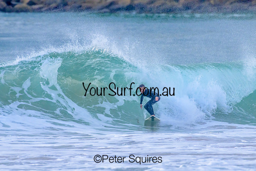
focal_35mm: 1000
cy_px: 86
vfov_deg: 1.4
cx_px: 128
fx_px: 7112
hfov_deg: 2.1
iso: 3200
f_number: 11
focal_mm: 1000
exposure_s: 1/2000
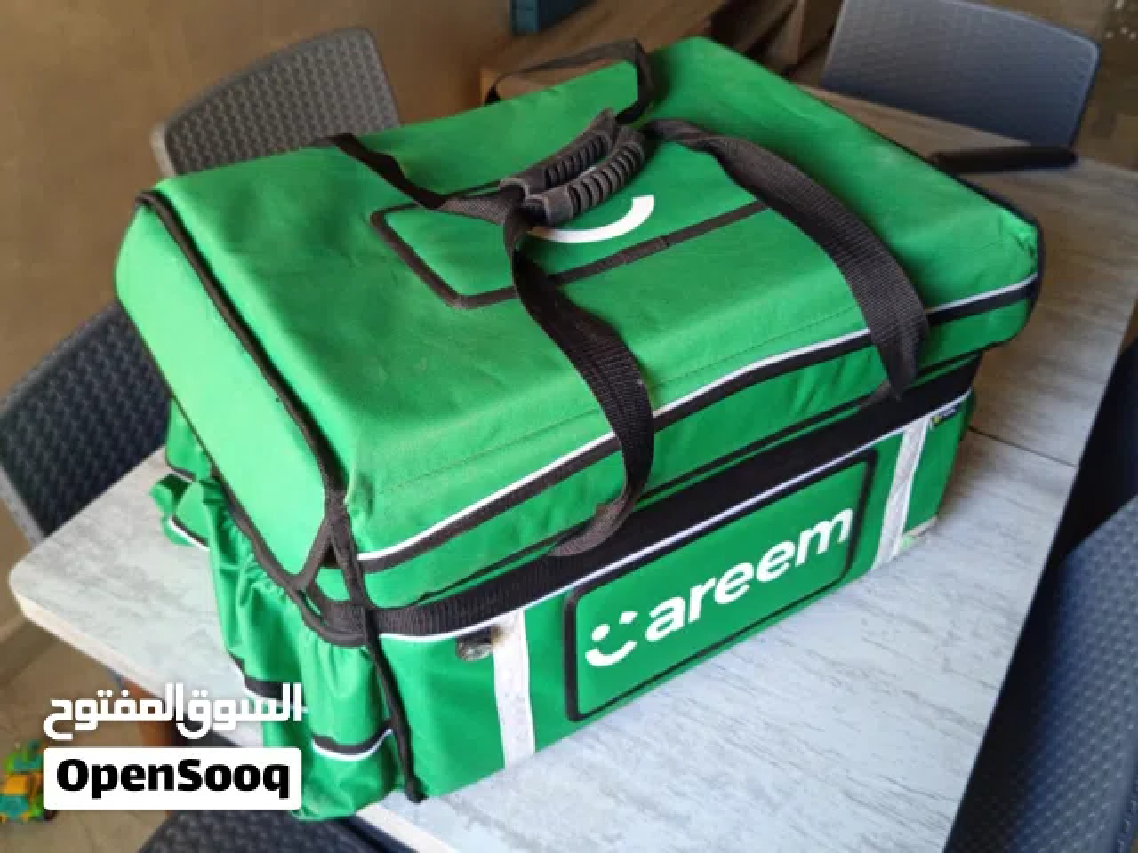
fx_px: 1019
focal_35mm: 31
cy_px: 426
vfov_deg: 45.4
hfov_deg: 58.4
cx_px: 569
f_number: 1.7
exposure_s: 1/33.3
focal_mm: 5.24
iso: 545
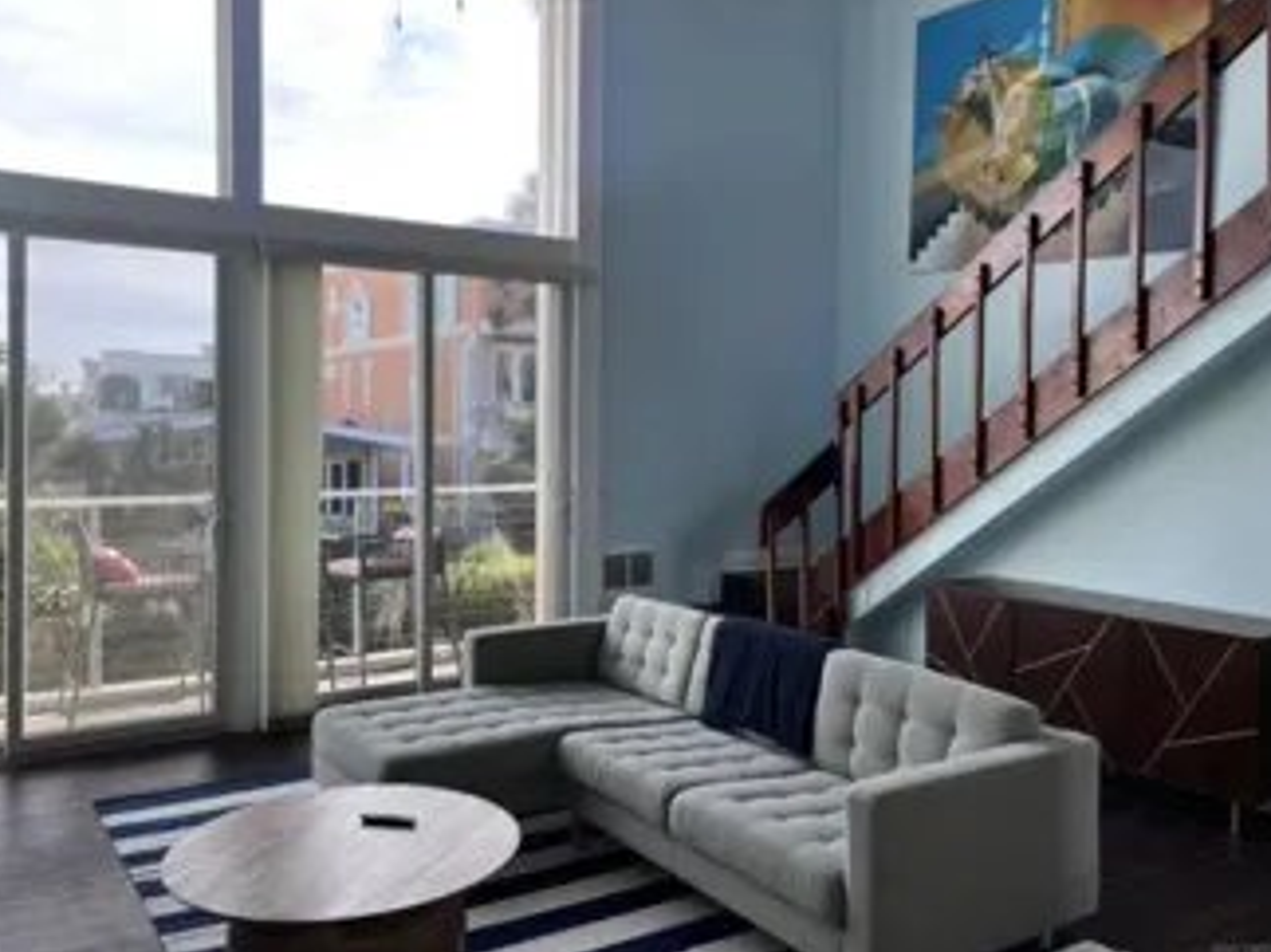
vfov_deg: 48.1
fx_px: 1064
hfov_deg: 61.7
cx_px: 614
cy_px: 429
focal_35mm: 29
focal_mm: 5.1
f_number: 1.6
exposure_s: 1/360
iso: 50
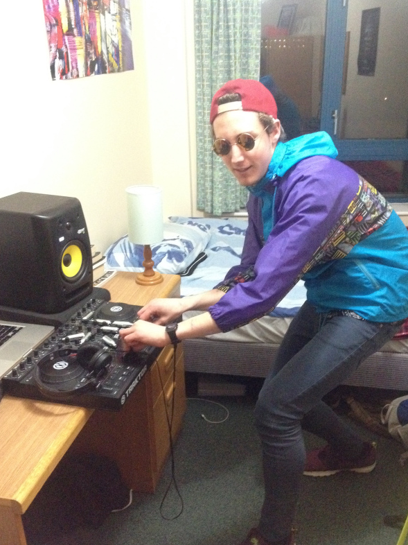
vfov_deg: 49.0
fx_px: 598
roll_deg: +0.7
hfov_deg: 37.7
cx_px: 218
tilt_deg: -22.8
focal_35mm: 38
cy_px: 288
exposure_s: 1/15
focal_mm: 4.28
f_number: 2.4
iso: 800
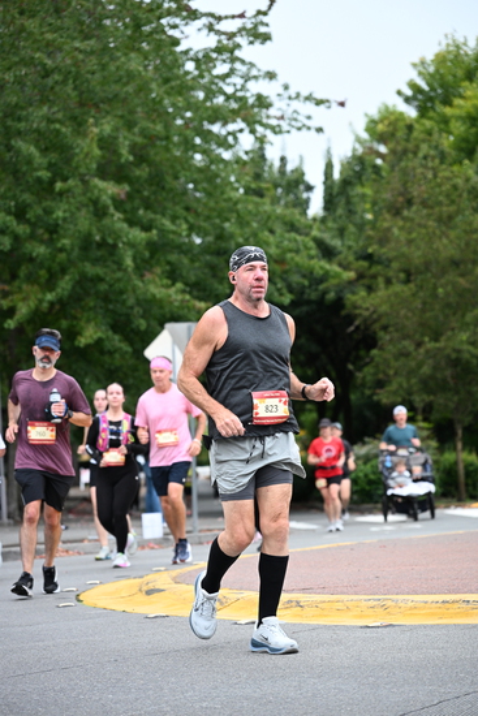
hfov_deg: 11.4
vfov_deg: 17.1
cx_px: 239
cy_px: 358
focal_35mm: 120
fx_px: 2388
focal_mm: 120
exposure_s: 1/640
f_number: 4
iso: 1600
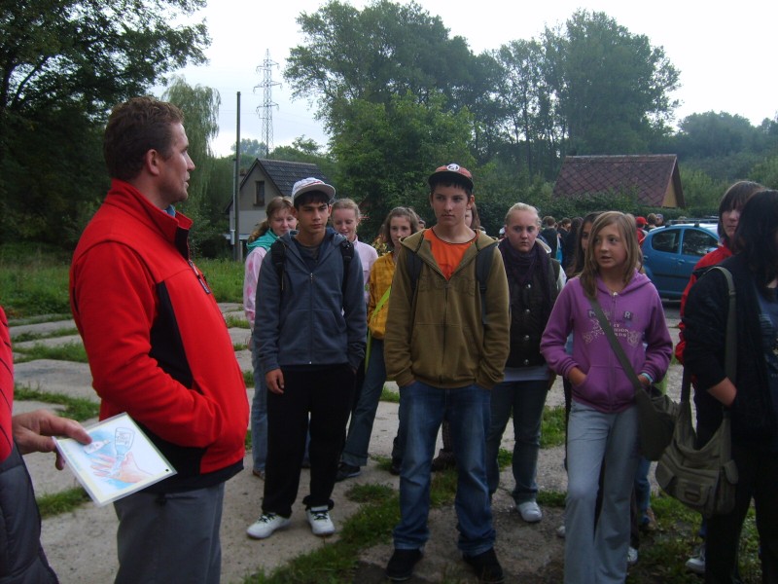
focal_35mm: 35
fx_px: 787
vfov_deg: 40.7
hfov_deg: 52.6
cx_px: 389
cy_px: 292
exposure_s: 1/250
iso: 50
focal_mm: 5.8
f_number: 2.8
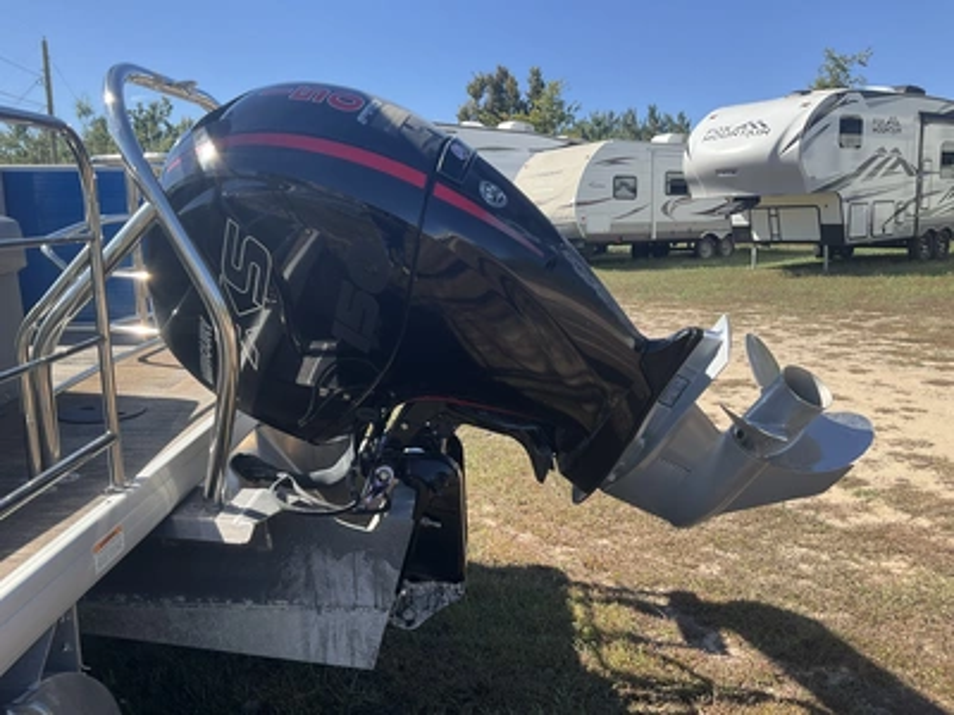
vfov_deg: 48.2
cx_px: 477
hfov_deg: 61.7
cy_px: 358
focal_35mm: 29
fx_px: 799
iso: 25
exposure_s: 1/804
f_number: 1.8
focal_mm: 3
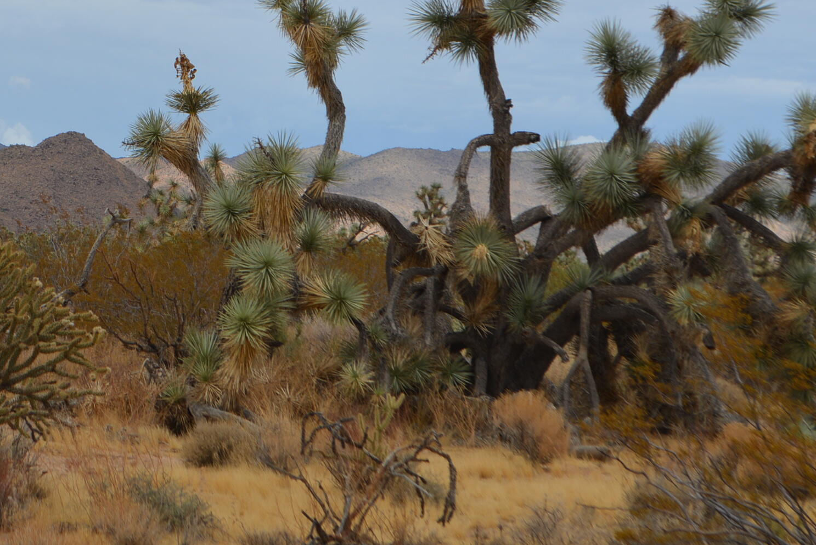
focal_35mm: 166
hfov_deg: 12.2
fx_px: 3766
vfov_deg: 8.3
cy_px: 120
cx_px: 21
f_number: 9
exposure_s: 1/320
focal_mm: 55
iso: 100
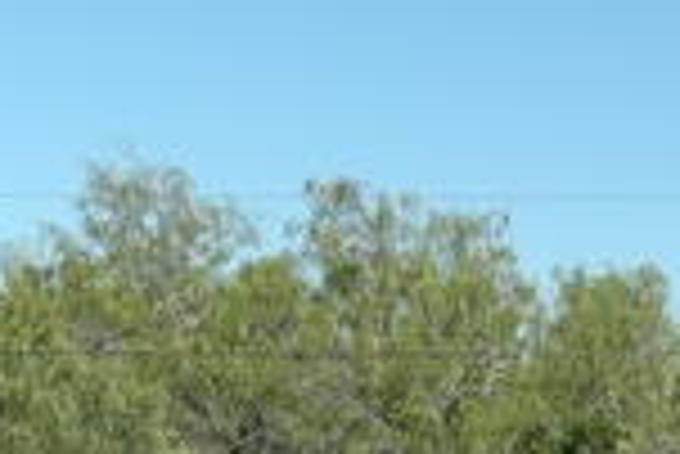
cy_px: 708
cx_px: 914
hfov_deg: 15.7
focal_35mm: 123
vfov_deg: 10.7
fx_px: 2326
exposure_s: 1/800
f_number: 2.8
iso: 100
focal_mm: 10.57
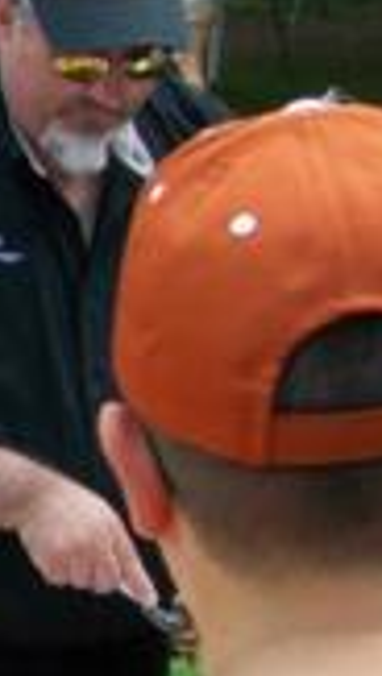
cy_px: 338
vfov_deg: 20.0
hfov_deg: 10.1
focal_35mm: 107
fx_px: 1922
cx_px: -494
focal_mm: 5.7
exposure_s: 1/125
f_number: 2.8
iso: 64
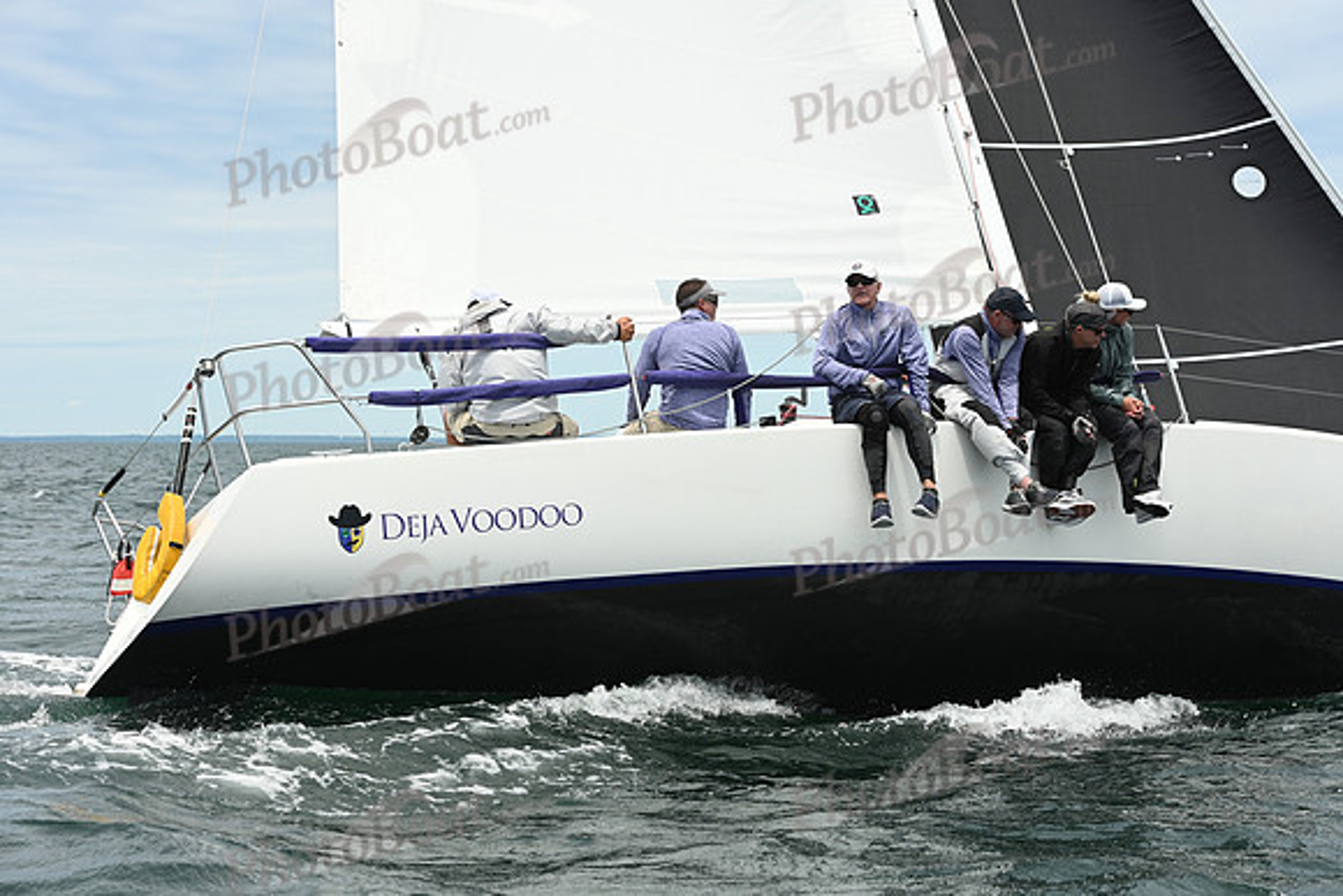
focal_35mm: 75
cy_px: 448
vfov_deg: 18.2
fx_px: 2798
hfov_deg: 27.0
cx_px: 672
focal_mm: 75
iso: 320
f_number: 8
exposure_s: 1/1000
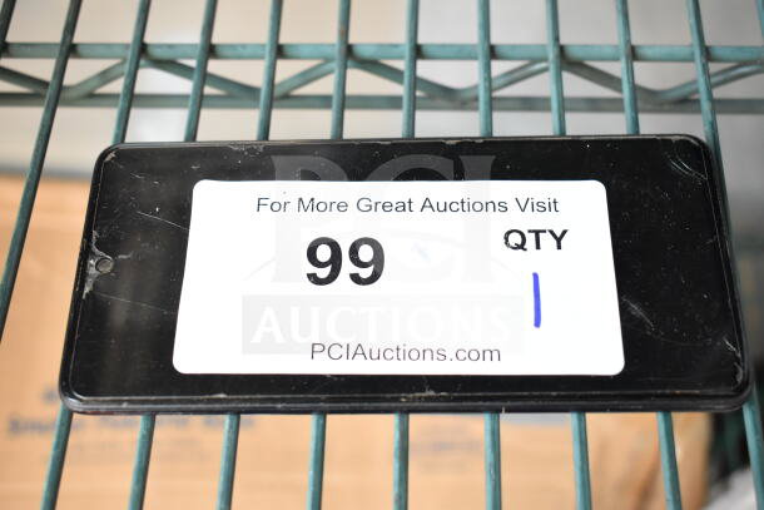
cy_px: 255
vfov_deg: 29.0
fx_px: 987
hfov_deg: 42.3
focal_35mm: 46
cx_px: 382
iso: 1600
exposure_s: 1/100
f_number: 5
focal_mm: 31
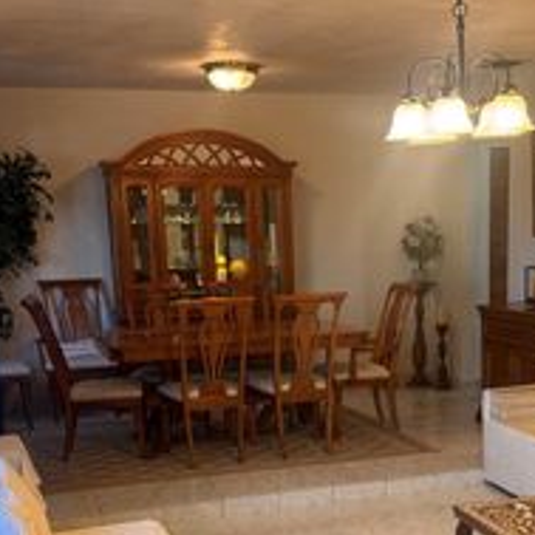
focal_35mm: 56
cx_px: 357
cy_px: 437
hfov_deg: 30.3
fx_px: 979
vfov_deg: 29.8
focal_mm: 6.76
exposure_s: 1/120
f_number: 1.78
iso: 200
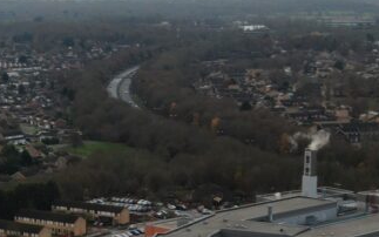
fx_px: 1219
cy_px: 268
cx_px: 109
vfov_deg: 10.9
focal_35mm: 118
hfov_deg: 17.6
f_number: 3.8
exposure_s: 1/50
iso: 100
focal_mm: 8.6
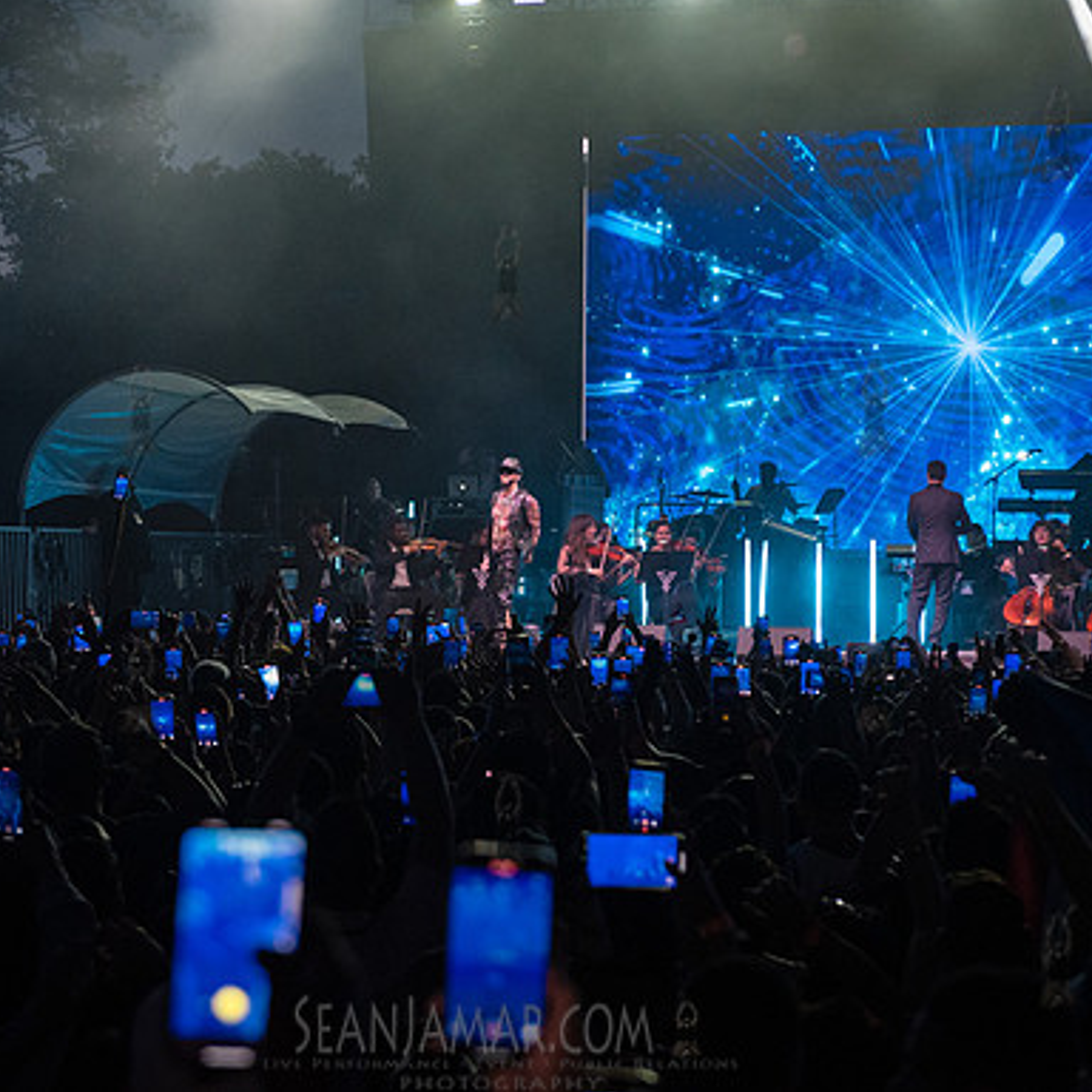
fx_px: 3248
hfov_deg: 19.1
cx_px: 506
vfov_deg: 19.1
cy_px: 545
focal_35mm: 91
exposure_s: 1/500
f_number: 4
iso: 5000
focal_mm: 70
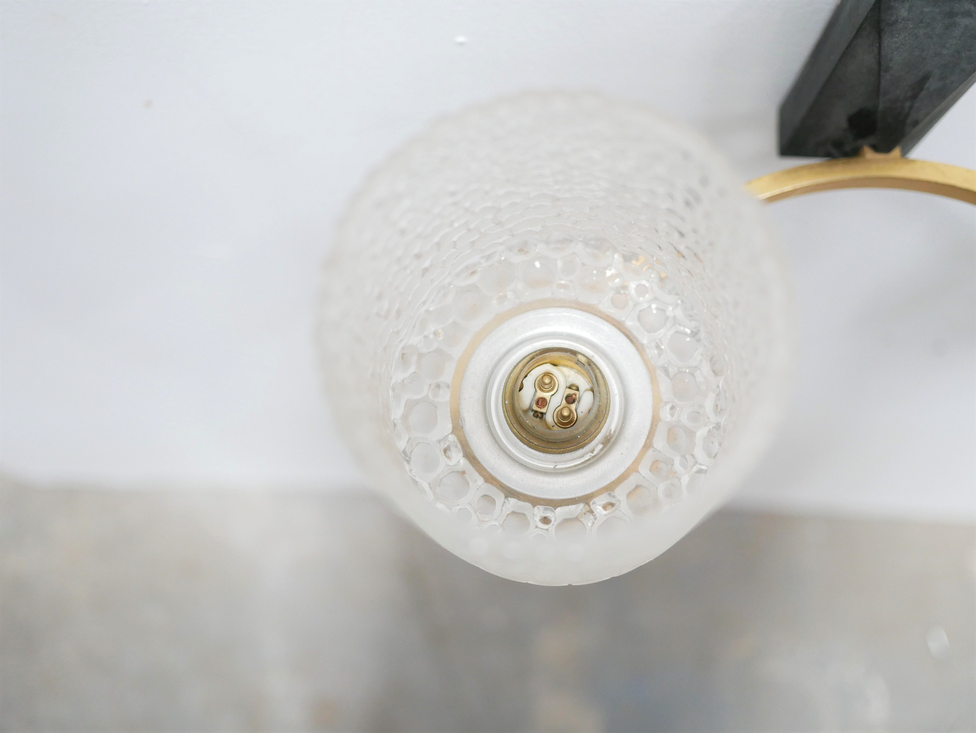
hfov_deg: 46.8
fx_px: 1128
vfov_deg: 36.0
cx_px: 488
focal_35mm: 40
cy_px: 366
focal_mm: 20
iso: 1250
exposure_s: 1/60
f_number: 1.7
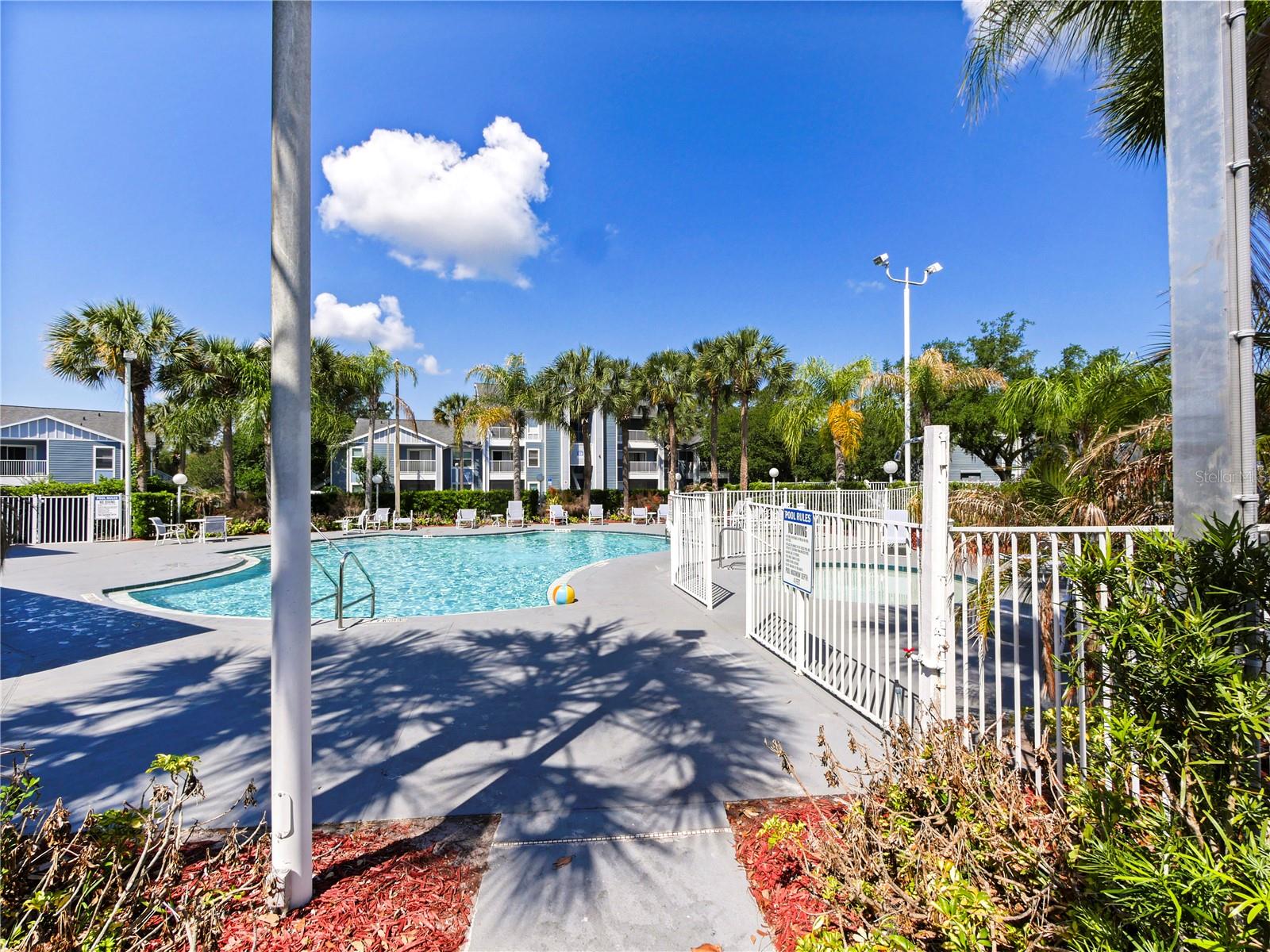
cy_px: 476
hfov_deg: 102.1
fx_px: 514
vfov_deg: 85.7
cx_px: 635
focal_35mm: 14
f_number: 7.1
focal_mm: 7
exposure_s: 1/400
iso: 200
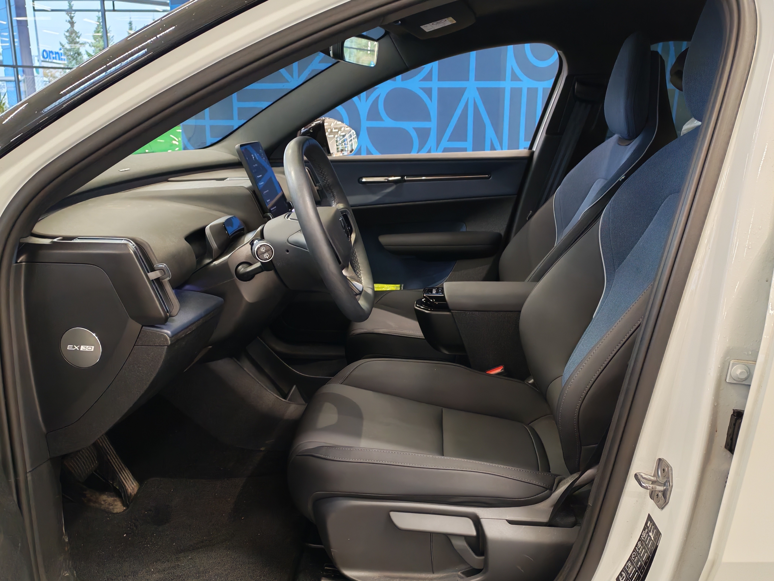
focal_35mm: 33
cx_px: 387
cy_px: 290
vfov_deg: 42.9
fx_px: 738
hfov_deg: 55.4
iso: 640
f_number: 1.9
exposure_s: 1/100
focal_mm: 6.12
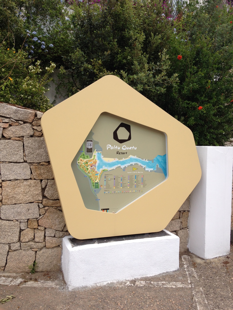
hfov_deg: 40.7
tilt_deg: -3.5
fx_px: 314
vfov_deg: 52.6
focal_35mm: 35
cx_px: 116
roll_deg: +0.1
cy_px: 155
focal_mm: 4.28
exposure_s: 1/986
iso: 50
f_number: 2.4
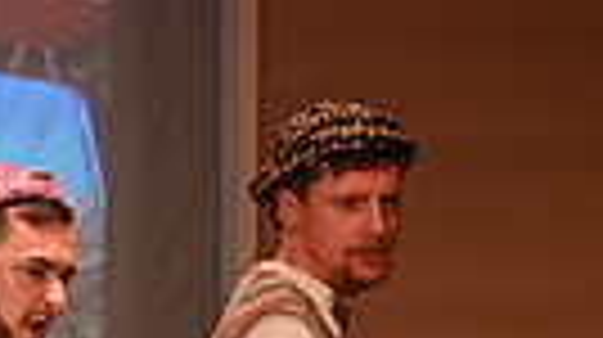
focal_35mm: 554
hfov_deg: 3.9
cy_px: 430
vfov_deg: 2.2
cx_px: -450
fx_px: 8847
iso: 640
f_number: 2.8
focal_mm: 122
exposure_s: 1/80
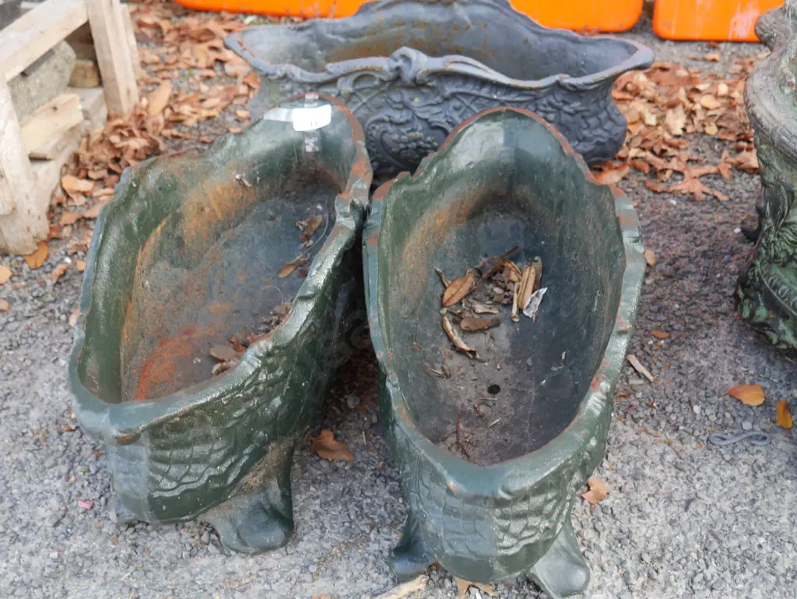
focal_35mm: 40
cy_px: 300
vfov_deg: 36.0
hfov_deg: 46.8
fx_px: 921
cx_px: 398
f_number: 4.5
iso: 250
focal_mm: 20
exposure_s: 1/60
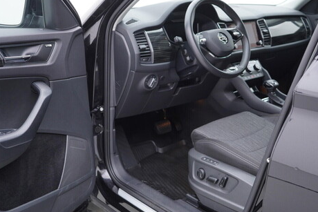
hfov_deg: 45.3
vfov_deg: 31.2
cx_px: 176
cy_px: 107
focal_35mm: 43
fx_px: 380
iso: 160
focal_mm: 24
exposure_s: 1/40
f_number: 2.8
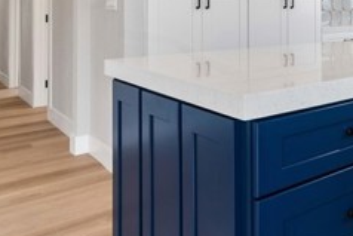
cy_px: 2
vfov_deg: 29.3
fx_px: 422
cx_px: 389
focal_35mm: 43
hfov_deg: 37.8
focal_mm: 16
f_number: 9
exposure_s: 1/40
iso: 320
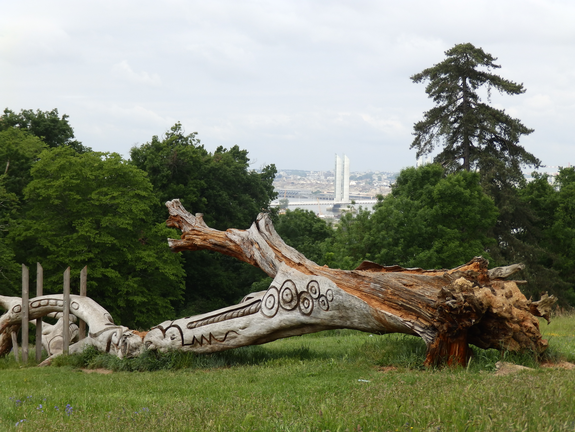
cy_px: 216
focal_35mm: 84
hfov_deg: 23.3
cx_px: 288
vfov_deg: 17.6
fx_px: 1395
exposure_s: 1/320
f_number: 4.4
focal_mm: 15.1
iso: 80
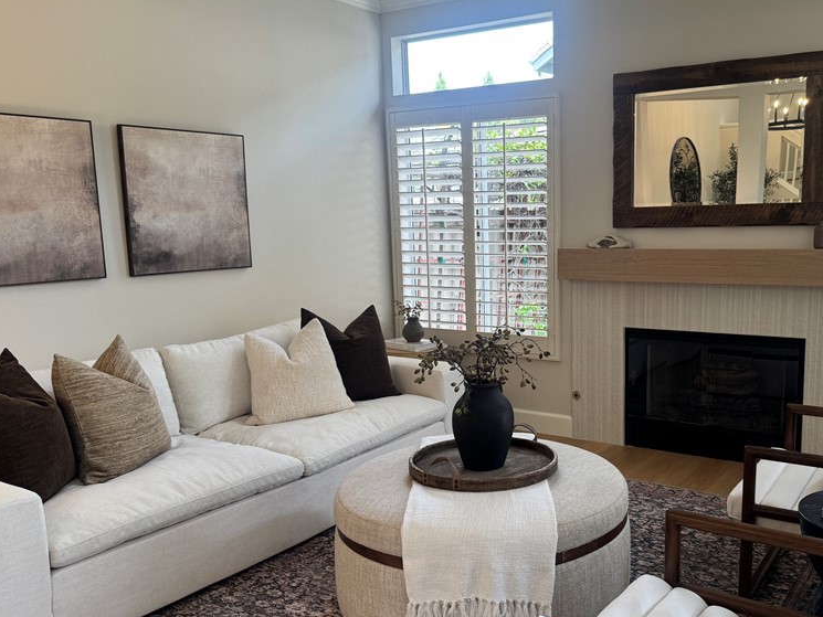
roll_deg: +0.6
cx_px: 524
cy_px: 343
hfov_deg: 54.6
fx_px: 785
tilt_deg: -10.0
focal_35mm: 33
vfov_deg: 42.9
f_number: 1.78
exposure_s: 1/120
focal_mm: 6.76
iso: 80
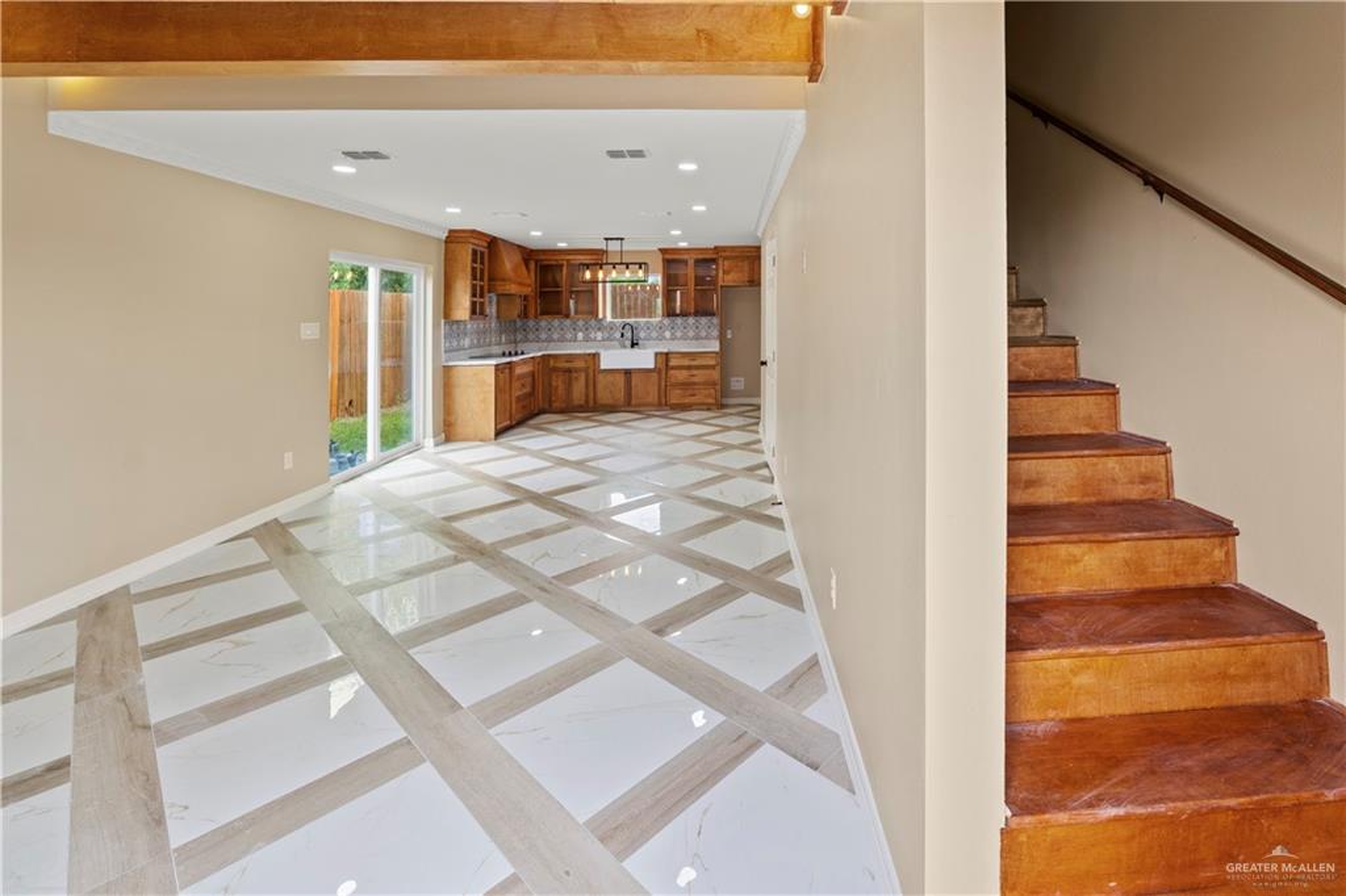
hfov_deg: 104.3
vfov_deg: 81.2
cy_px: 448
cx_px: 673
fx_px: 523
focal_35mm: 14
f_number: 9
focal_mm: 14
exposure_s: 1/15
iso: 640
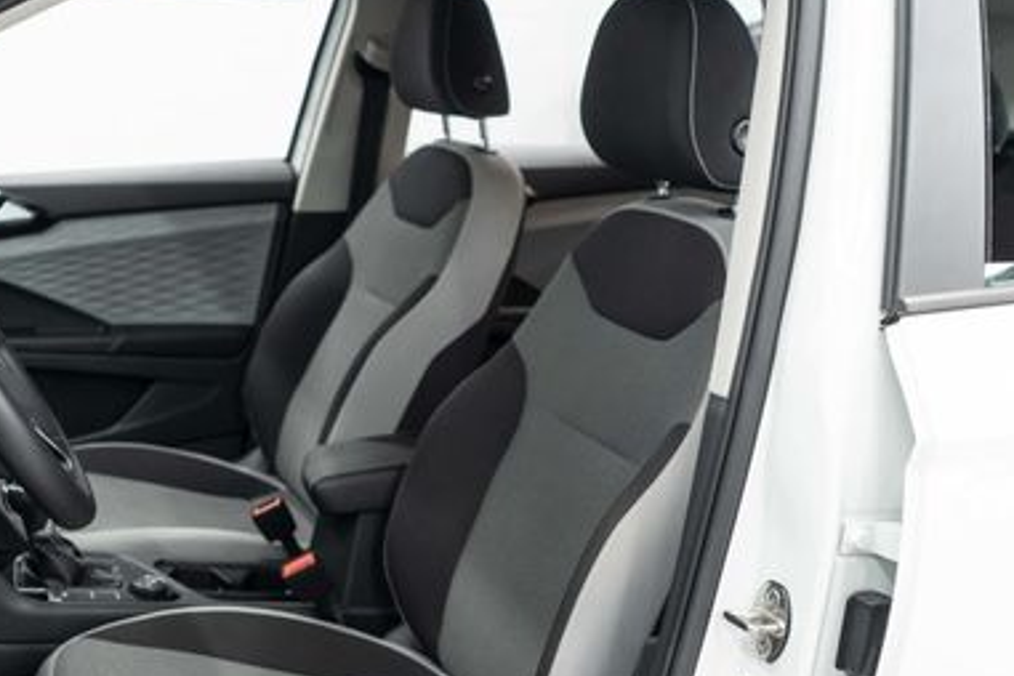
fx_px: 1324
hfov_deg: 41.6
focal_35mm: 47
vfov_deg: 28.3
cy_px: 491
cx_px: 389
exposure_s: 1/50
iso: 800
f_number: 3.2
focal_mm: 28
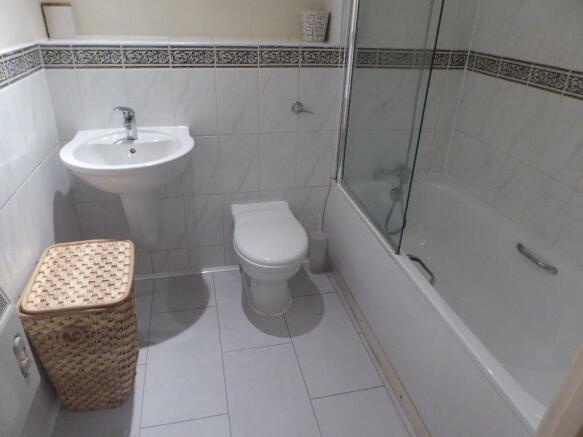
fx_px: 404
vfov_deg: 56.8
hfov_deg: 71.6
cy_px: 218
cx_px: 292
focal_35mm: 24
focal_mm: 4.3
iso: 400
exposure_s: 1/13
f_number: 3.3
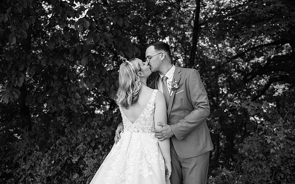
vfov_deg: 35.3
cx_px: 148
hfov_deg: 54.0
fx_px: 289
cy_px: 91
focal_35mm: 36
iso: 110
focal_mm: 35
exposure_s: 1/500
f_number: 2.8
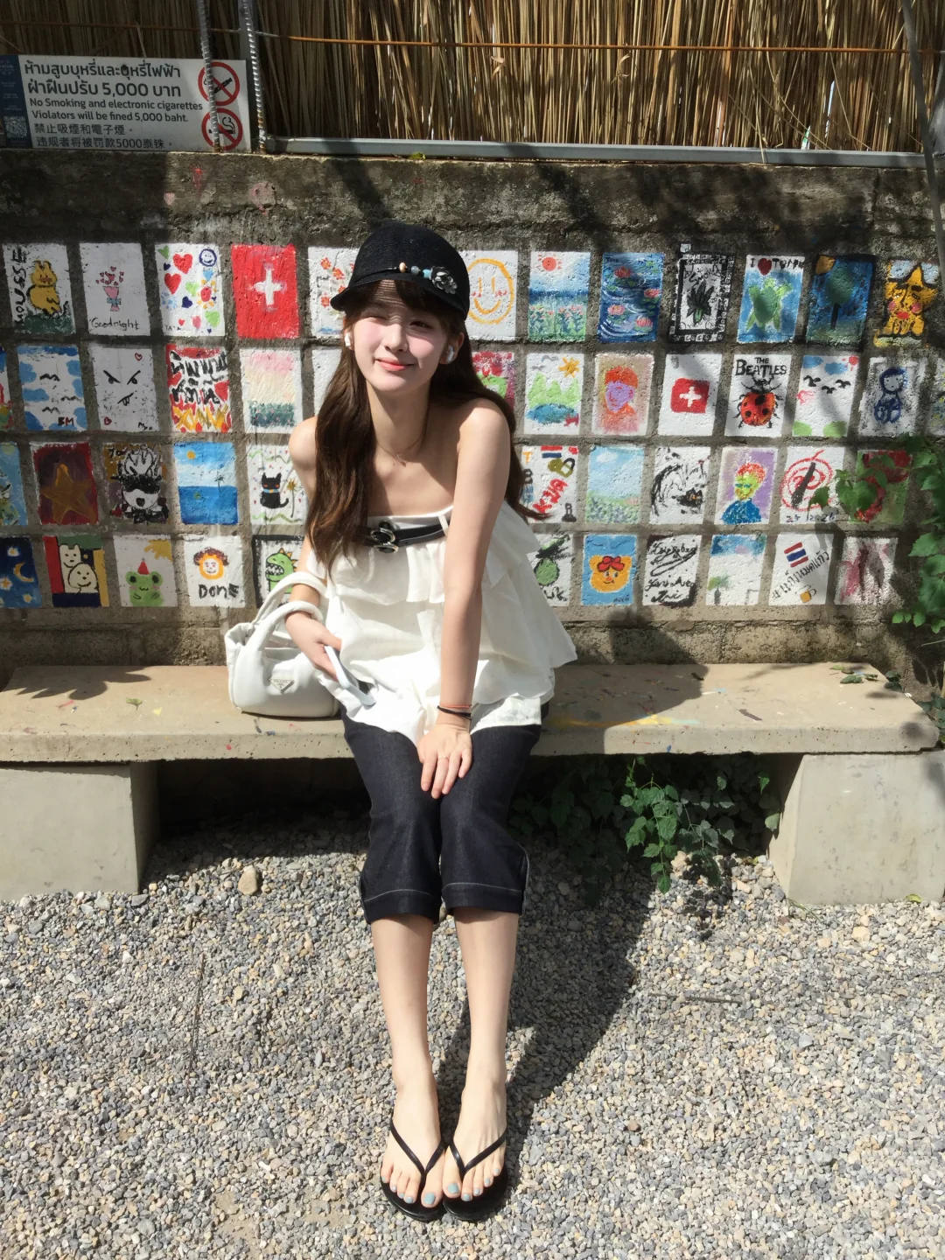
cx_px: 472
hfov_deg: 45.4
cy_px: 630
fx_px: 1128
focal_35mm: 31
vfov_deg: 58.4
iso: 25
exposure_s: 1/1314
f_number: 2.4
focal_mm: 3.3
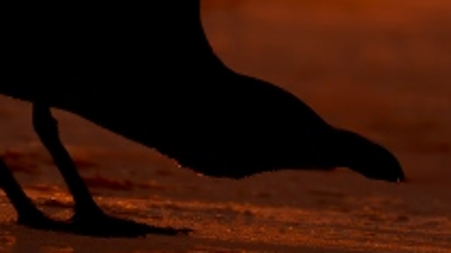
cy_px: -209
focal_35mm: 2392
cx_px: 268
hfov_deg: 0.9
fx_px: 28598
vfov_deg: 0.5
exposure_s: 1/3200
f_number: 5.6
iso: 1000
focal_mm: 600
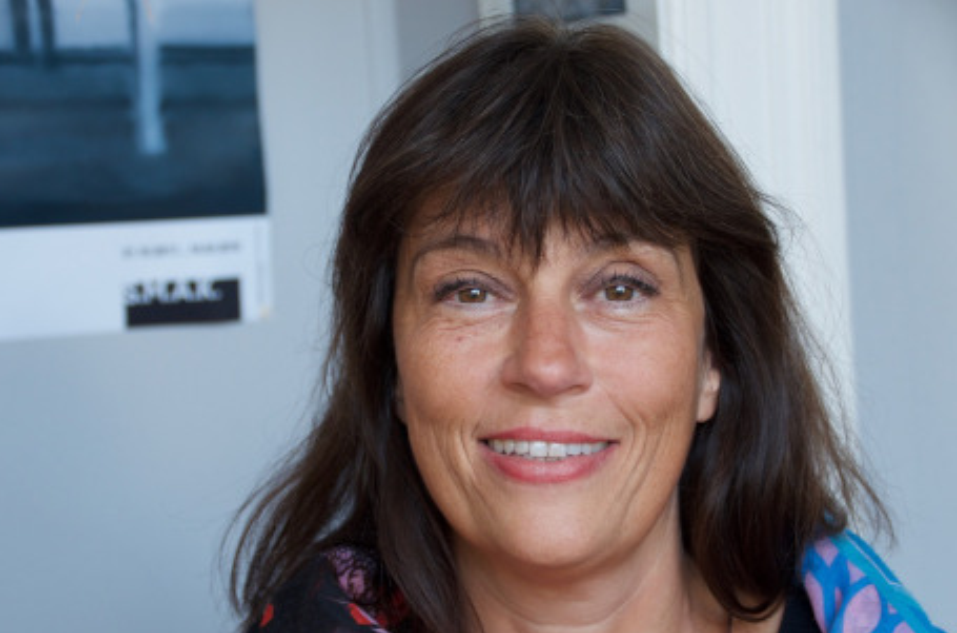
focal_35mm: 99
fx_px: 2625
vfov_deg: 13.7
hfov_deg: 20.7
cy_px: 346
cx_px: 475
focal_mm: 60
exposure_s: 1/30
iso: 720
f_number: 5
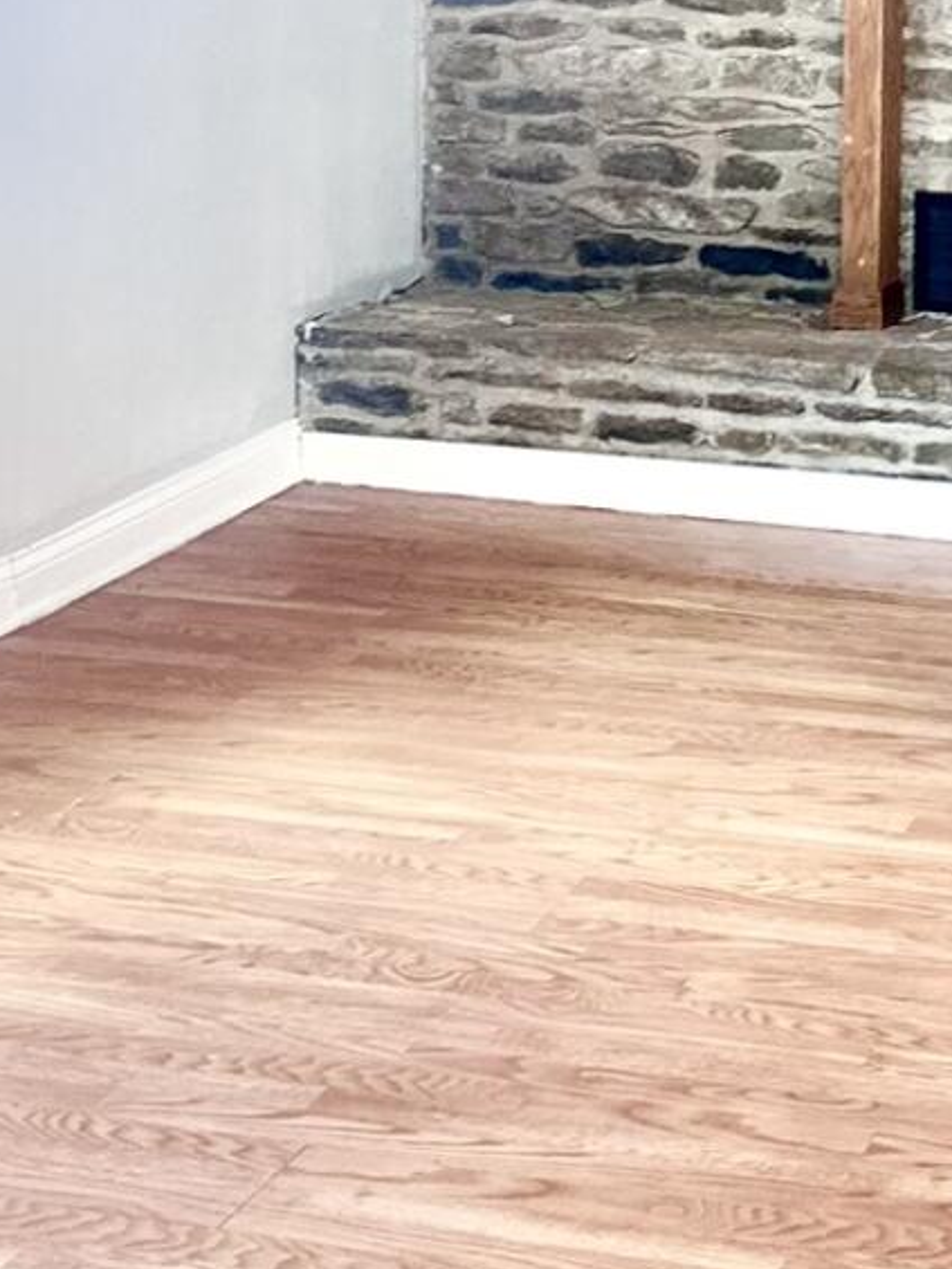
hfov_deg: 16.8
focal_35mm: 85
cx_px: 1073
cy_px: 40
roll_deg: -2.1
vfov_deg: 22.3
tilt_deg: -5.8
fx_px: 3116
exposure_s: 1/60
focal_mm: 6.86
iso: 125
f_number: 1.78
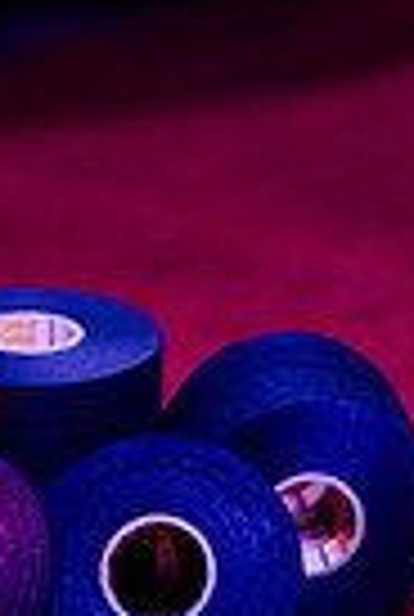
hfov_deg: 7.3
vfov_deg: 10.6
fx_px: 3261
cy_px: -85
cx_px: 108
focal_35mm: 190
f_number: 1.4
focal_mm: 58
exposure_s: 1/60
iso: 400
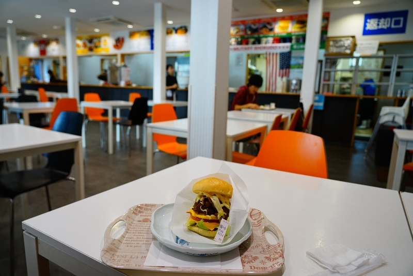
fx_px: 275
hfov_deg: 73.7
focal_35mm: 24
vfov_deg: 53.2
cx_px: 206
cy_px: 138
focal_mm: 24
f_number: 4
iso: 400
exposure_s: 1/60
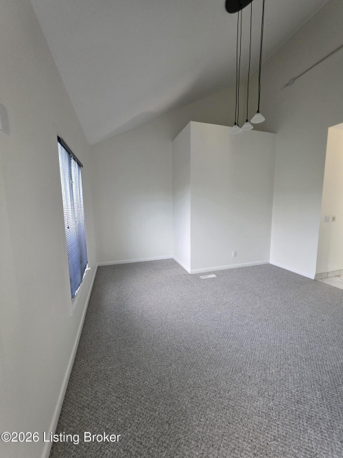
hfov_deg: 89.9
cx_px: 172
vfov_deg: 106.2
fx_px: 172
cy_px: 229
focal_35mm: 13
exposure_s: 1/60
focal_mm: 2.2
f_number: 1.9
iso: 320
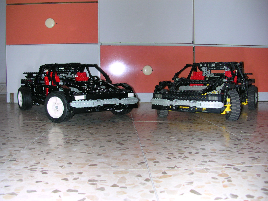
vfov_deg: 38.7
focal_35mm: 37
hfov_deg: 50.1
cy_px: 100
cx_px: 134
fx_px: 286
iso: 100
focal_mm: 5.6
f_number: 2.7
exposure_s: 1/60
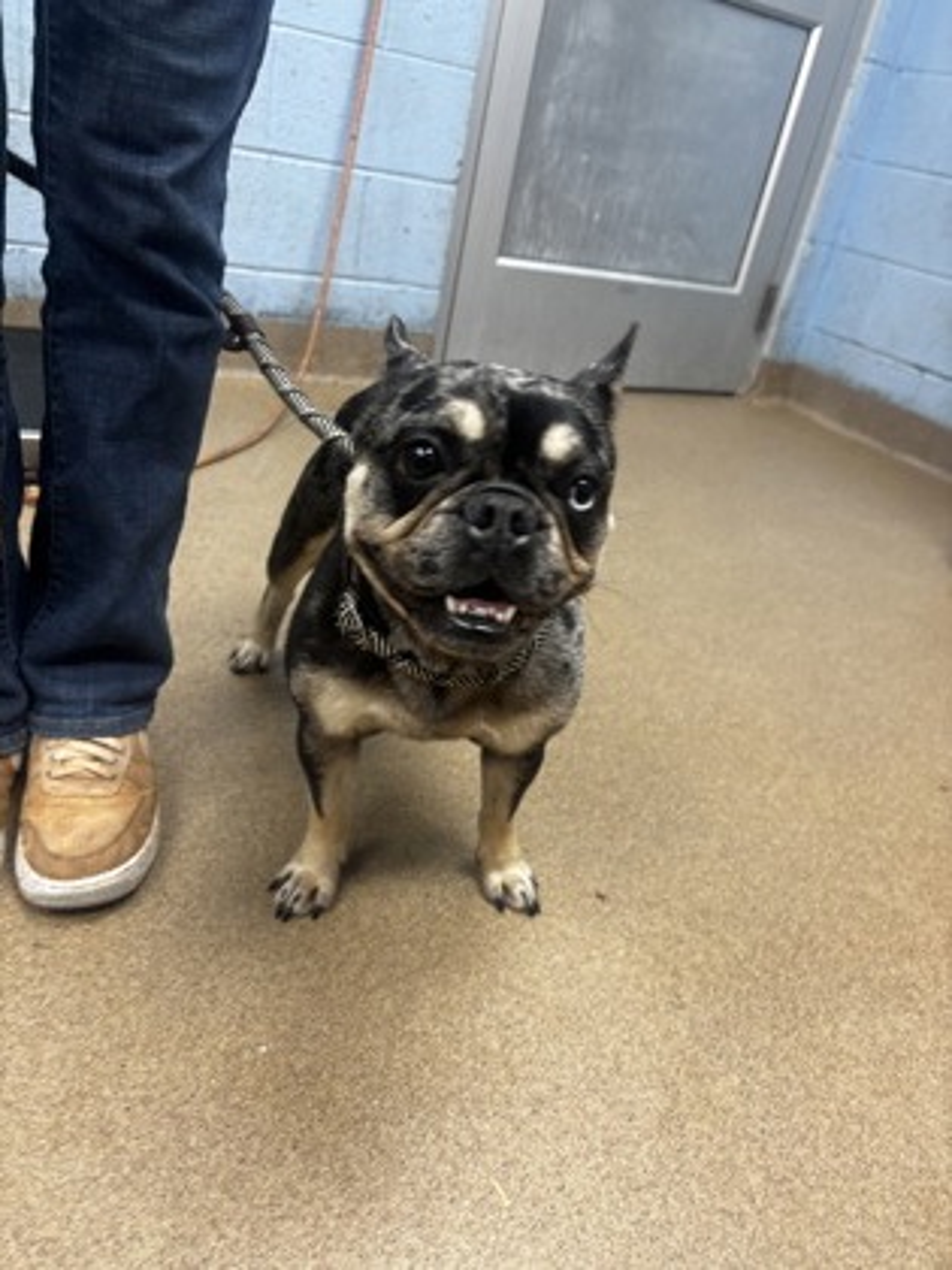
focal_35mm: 26
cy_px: 635
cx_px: 476
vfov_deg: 67.3
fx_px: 953
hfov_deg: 53.1
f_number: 1.6
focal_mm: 5.96
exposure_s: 1/41
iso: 100
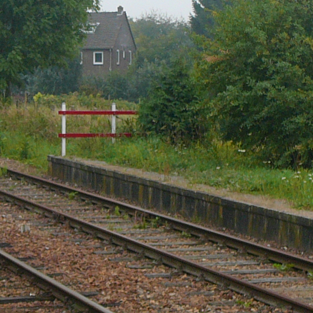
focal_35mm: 141
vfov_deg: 12.4
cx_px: 71
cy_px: 108
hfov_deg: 12.3
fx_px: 1442
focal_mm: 6.7
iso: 80
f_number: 3.2
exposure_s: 1/100
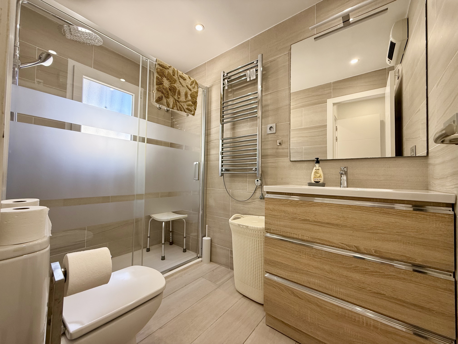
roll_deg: -1.5
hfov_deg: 102.1
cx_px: 229
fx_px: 185
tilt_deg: +2.1
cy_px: 172
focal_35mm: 14
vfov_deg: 85.7
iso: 100
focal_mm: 2.22
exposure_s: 1/99
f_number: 2.2
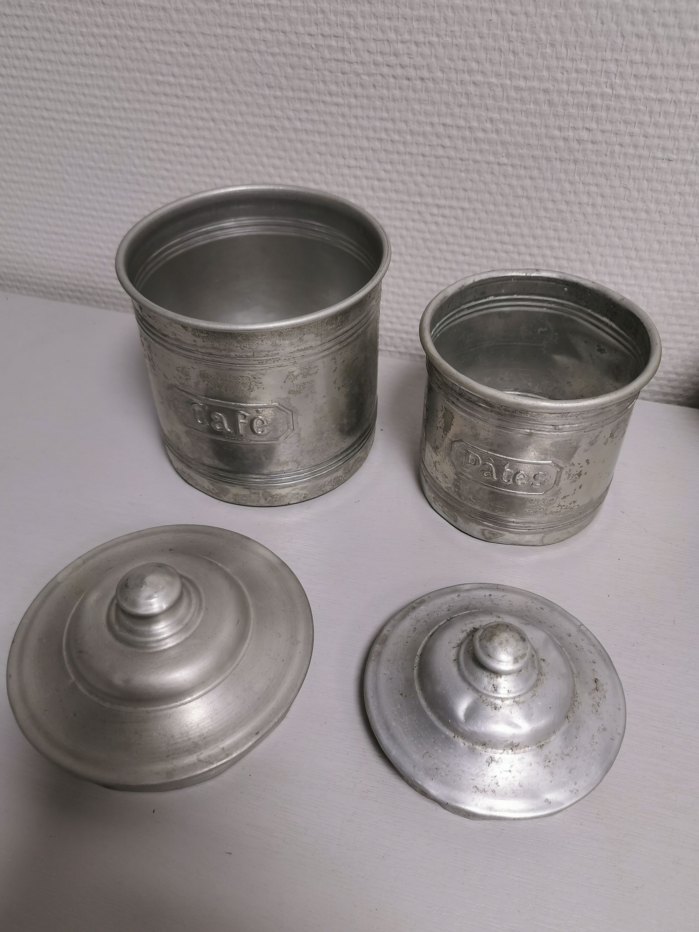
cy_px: 466
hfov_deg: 48.2
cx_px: 350
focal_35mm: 29
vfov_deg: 61.7
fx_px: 781
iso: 100
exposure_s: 1/69
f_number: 1.8
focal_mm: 5.58
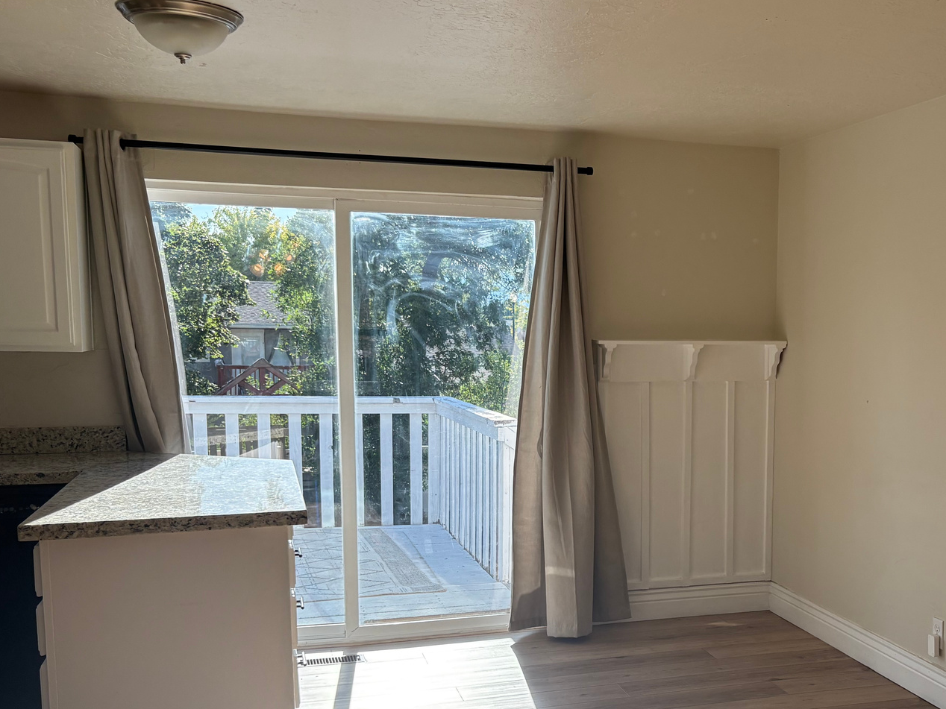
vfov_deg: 34.2
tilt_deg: -5.9
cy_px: 444
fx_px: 1148
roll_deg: -0.5
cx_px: 730
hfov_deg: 43.1
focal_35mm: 42
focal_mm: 5.96
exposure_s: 1/895
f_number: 1.6
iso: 64
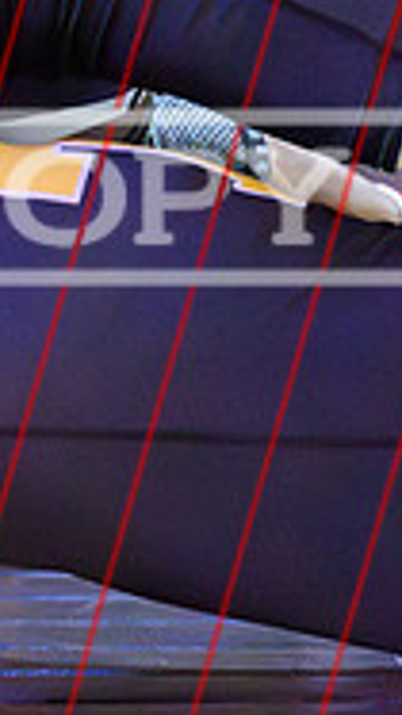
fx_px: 6774
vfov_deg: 6.0
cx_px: -450
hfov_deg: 3.4
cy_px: 309
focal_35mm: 357
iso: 25600
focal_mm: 86
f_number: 2.8
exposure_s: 1/640
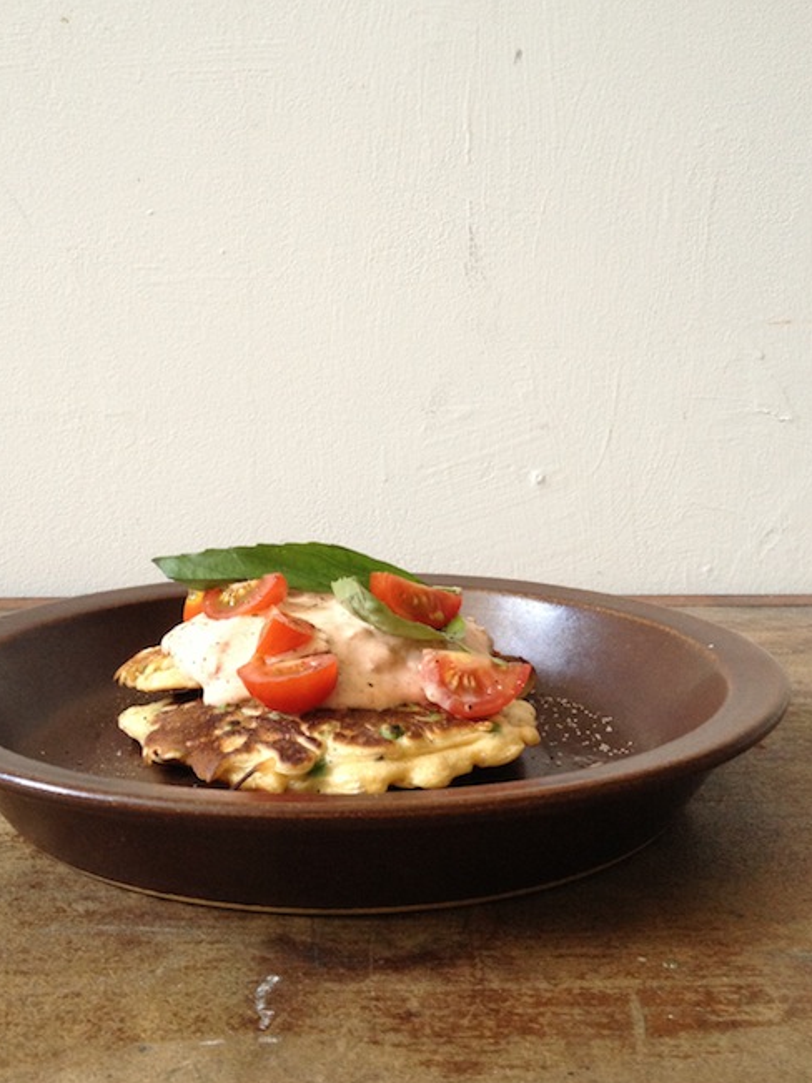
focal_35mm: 43
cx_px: 346
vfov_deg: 43.8
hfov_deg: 33.5
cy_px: 502
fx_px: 1345
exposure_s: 1/20
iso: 125
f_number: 2.4
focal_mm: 4.28
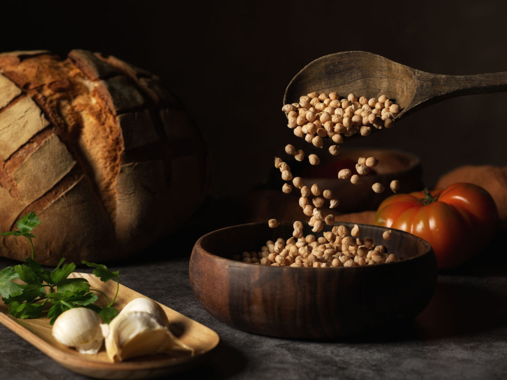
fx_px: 806
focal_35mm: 55
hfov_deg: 34.9
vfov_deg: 26.6
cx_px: 252
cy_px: 191
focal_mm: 50
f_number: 5
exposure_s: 1/200
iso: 200
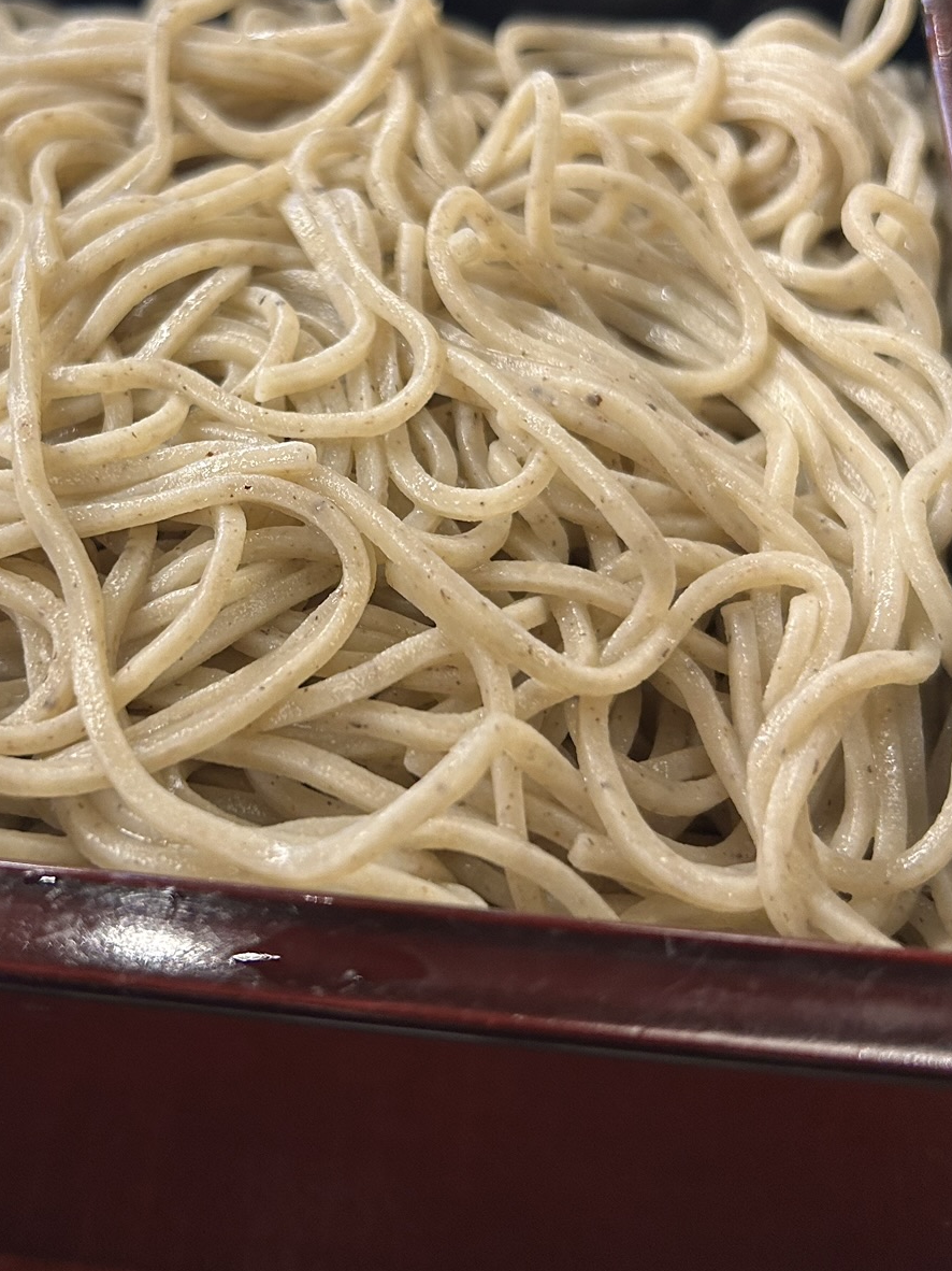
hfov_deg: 32.6
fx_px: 1614
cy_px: 476
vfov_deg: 42.6
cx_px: 312
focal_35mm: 44
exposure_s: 1/60
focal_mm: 5.7
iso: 200
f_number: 1.5
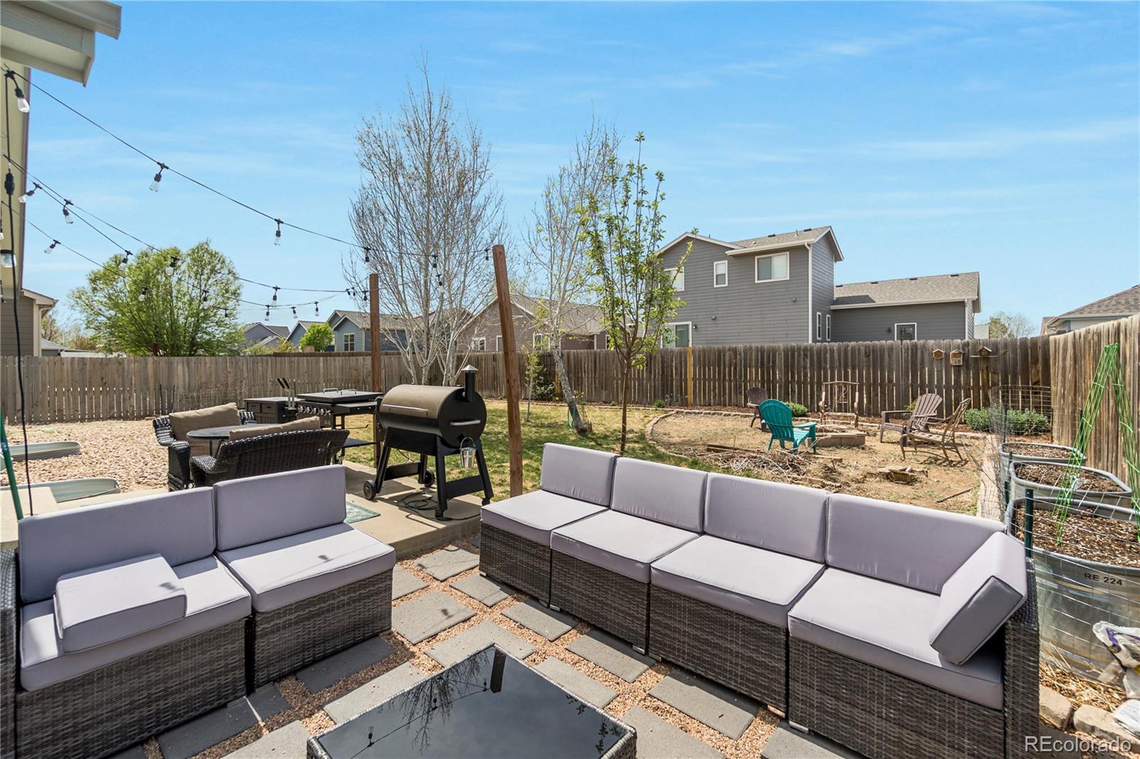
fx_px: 475
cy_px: 380
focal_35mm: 15
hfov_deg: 100.4
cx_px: 570
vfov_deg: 77.3
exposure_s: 1/250
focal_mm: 10
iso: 200
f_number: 8
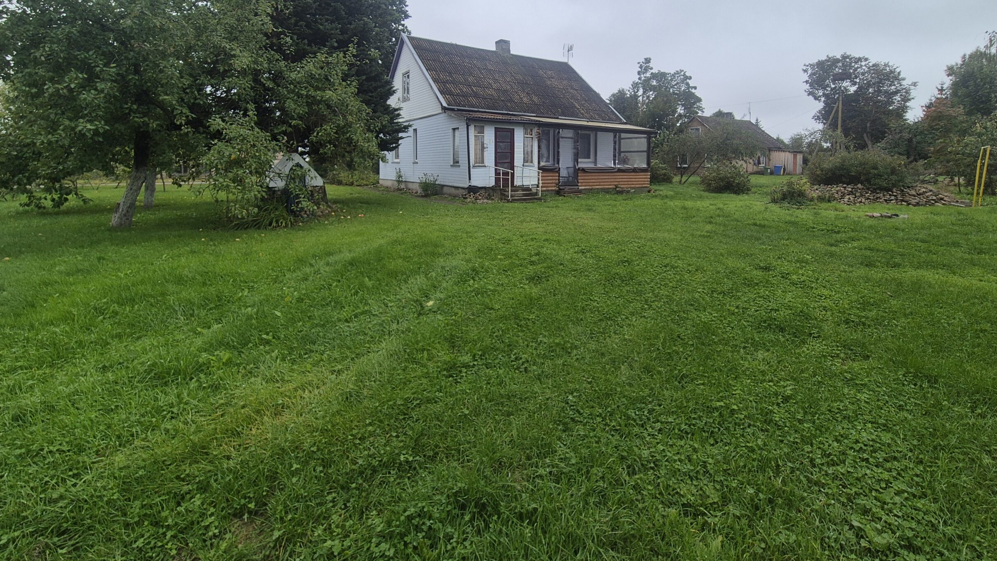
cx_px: 525
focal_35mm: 15
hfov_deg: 102.9
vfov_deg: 68.2
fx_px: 397
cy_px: 178
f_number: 2.2
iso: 50
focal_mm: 2.2
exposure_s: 1/564
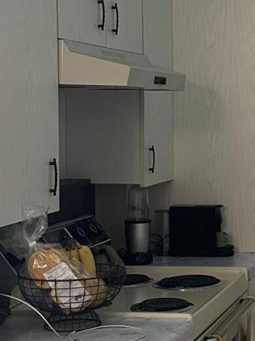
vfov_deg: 21.3
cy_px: 145
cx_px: 338
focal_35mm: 92
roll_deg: -0.8
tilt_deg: -1.9
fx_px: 904
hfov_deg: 15.3
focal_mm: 6.86
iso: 640
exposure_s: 1/60
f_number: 1.78
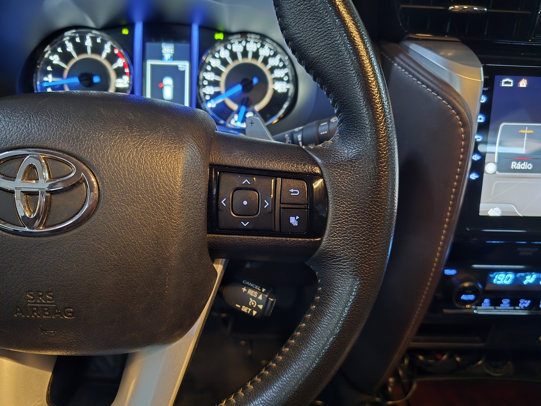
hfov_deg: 73.9
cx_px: 270
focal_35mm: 23
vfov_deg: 58.9
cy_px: 203
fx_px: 359
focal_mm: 6.3
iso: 2000
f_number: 1.7
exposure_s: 1/15
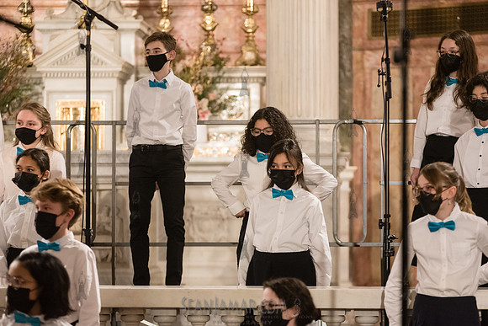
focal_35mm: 142
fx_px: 1929
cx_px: 251
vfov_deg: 9.6
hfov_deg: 14.4
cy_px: 163
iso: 4000
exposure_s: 1/200
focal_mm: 135
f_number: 4
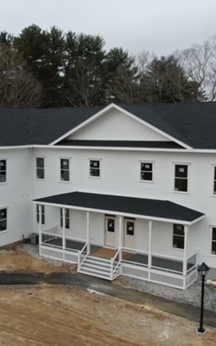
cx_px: 65
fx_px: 415
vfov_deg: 45.3
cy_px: 176
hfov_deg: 28.9
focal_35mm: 44
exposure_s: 1/160
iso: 100
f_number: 3.1
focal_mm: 5.22
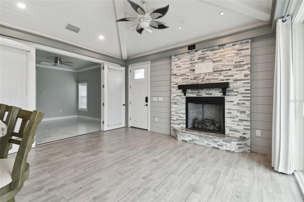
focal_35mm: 15
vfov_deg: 77.3
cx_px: 152
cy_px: 101
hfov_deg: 100.4
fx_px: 127
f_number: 7.1
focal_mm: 10
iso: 100
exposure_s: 1/10
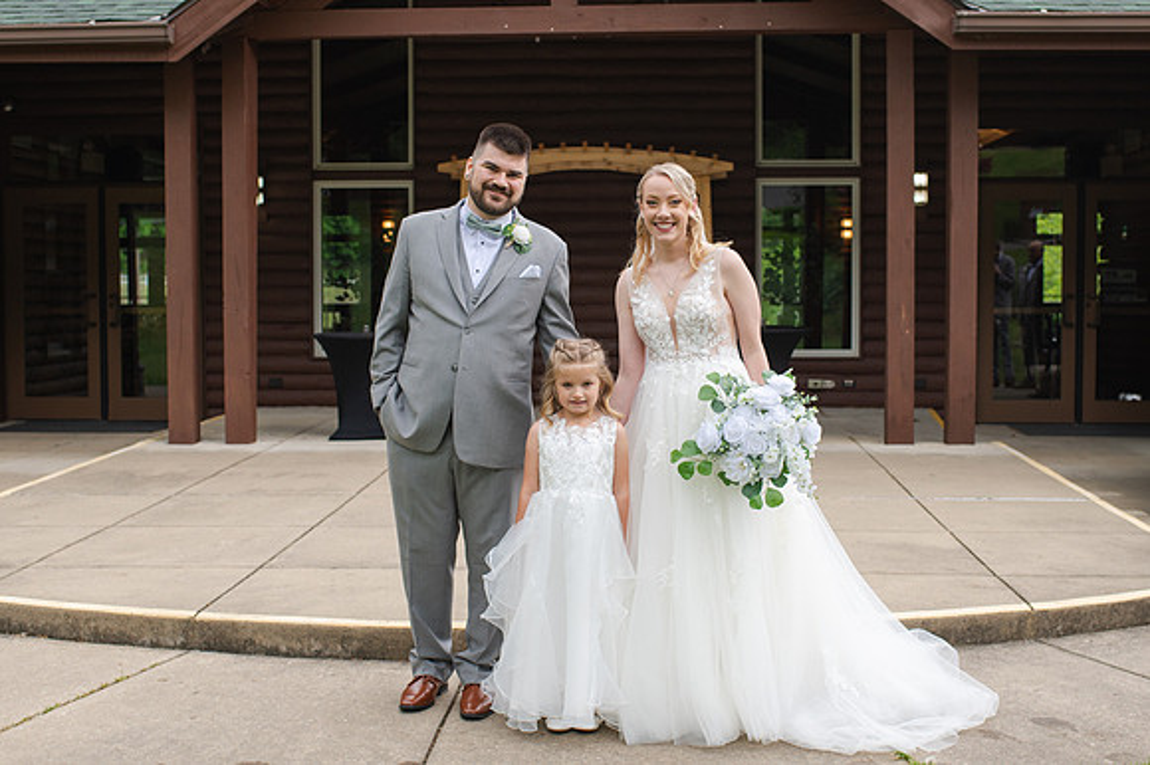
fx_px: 1599
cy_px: 376
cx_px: 575
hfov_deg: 39.6
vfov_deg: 26.9
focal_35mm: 50
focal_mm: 35
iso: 280
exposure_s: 1/640
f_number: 3.5
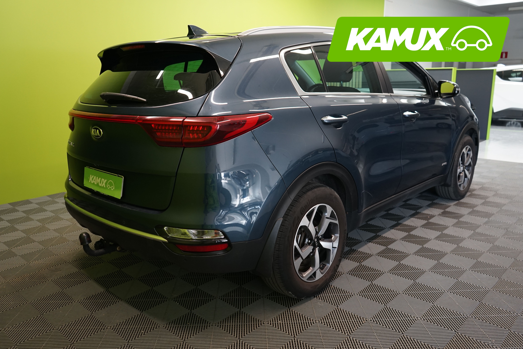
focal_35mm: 29
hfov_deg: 63.7
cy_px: 174
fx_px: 421
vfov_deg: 45.0
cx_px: 262
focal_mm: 29
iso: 800
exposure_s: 1/30
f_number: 4.5
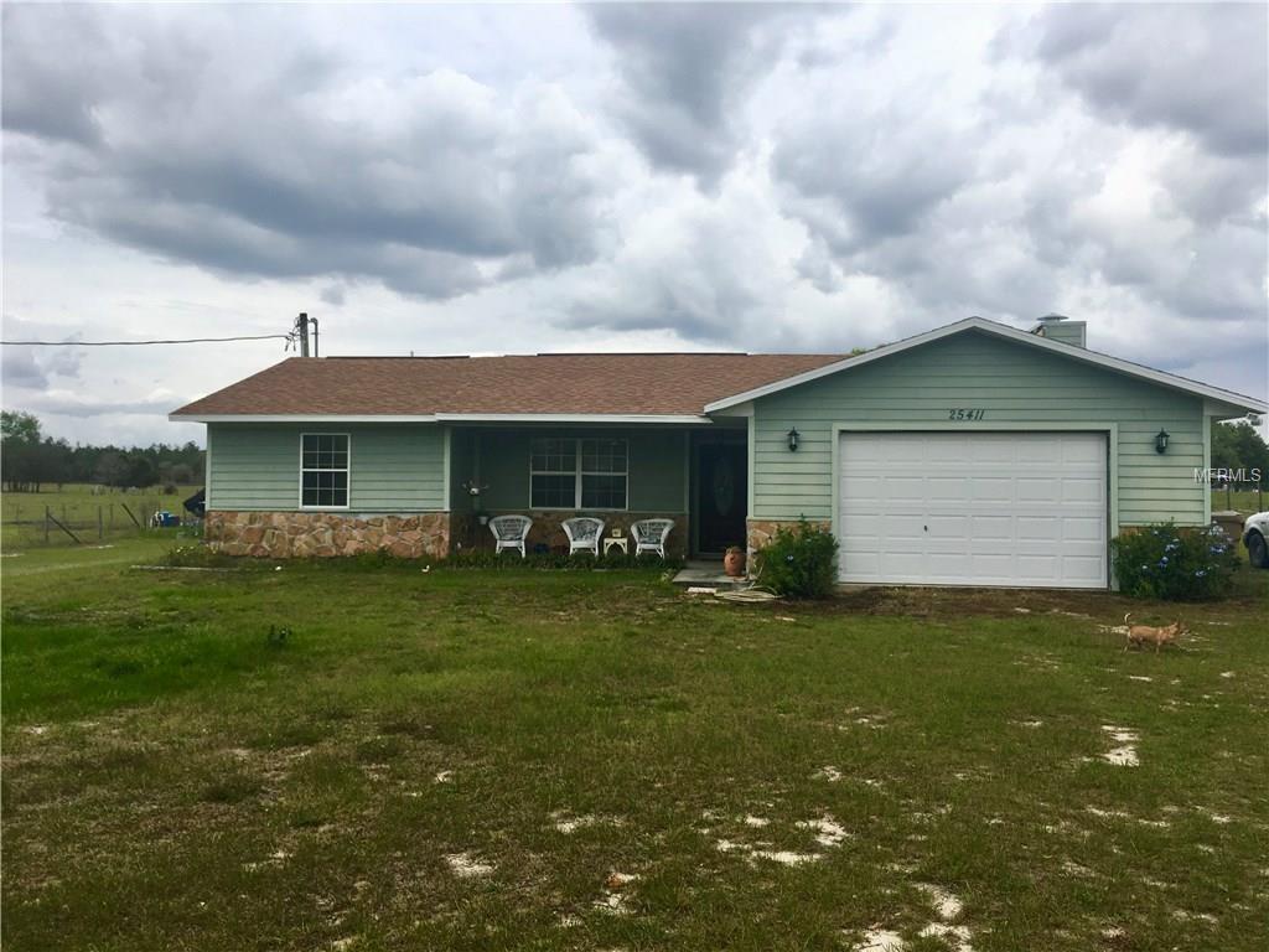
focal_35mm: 29
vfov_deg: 48.2
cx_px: 634
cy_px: 476
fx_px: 1063
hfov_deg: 61.7
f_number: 2.2
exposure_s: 1/1326
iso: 25
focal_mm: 4.15
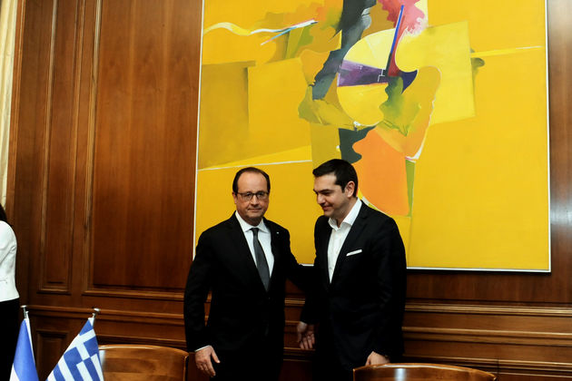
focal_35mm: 28
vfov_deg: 46.4
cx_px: 286
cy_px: 190
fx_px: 445
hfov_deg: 65.5
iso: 2000
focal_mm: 28
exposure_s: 1/200
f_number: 5
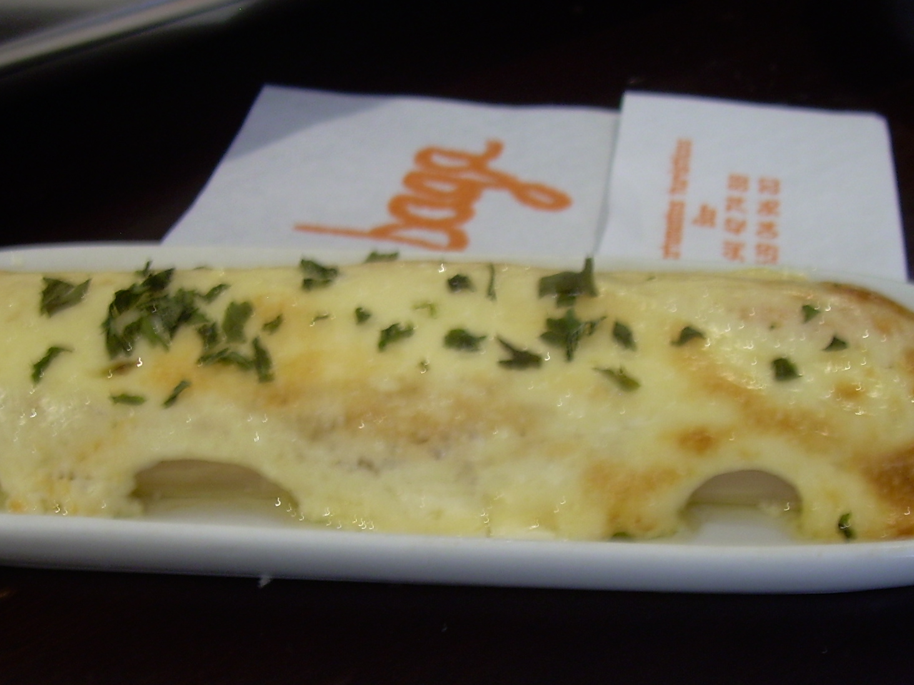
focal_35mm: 59
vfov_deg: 24.7
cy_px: 428
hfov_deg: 32.7
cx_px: 404
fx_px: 1558
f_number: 2.8
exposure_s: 1/3.7
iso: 50
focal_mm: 6.3
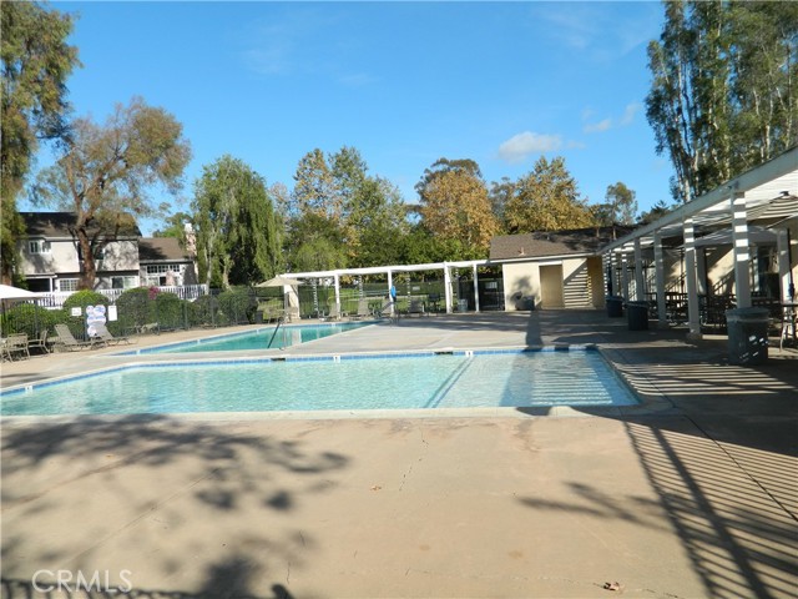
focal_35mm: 25
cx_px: 399
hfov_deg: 69.4
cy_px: 300
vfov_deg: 54.9
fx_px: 576
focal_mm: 4.5
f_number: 8.7
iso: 80
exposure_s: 1/160
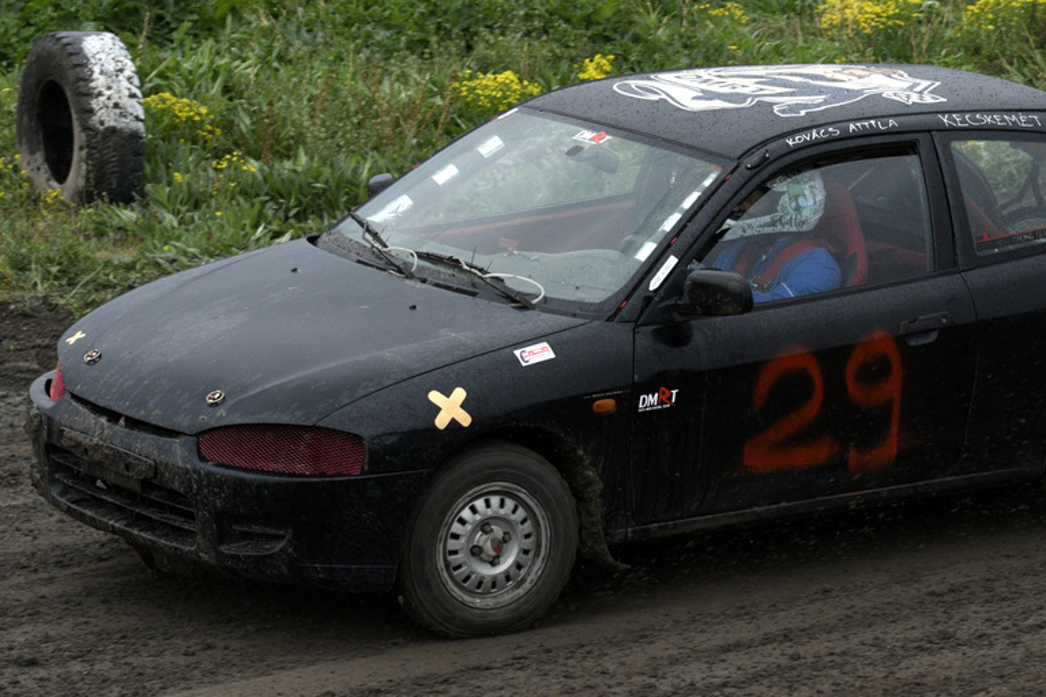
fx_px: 4067
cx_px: 616
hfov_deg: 14.6
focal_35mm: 140
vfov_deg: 9.8
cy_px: 252
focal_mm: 70
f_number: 5.6
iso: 1000
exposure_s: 1/1000
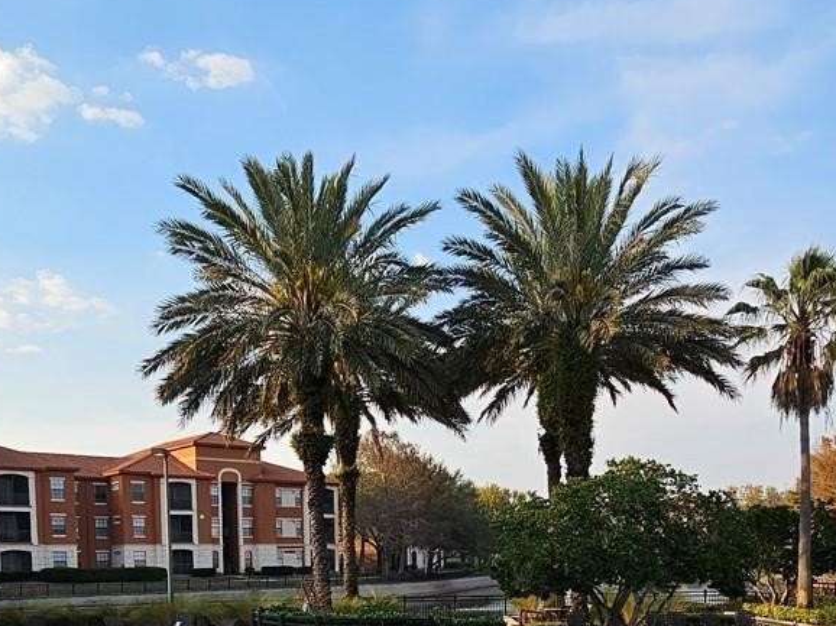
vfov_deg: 36.5
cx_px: 466
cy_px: 591
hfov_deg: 51.3
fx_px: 869
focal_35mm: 36
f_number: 2.2
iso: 50
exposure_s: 1/1318
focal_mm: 2.2
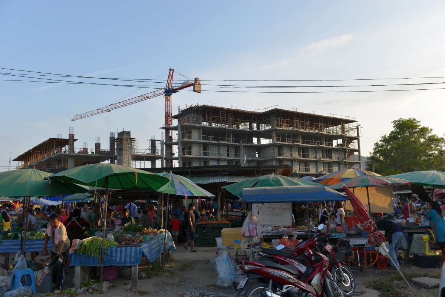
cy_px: 148
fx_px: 396
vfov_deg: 41.1
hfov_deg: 58.7
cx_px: 222
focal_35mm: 32
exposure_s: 1/125
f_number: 5.6
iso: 100
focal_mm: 32
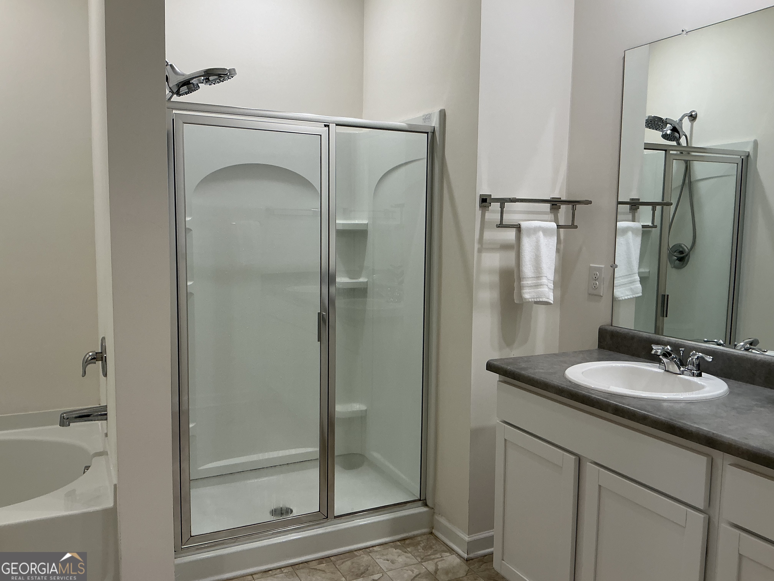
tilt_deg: -6.1
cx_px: 387
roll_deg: +0.1
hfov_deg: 63.4
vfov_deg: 49.7
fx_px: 626
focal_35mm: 28
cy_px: 290
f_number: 1.8
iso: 40
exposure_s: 1/60
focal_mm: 3
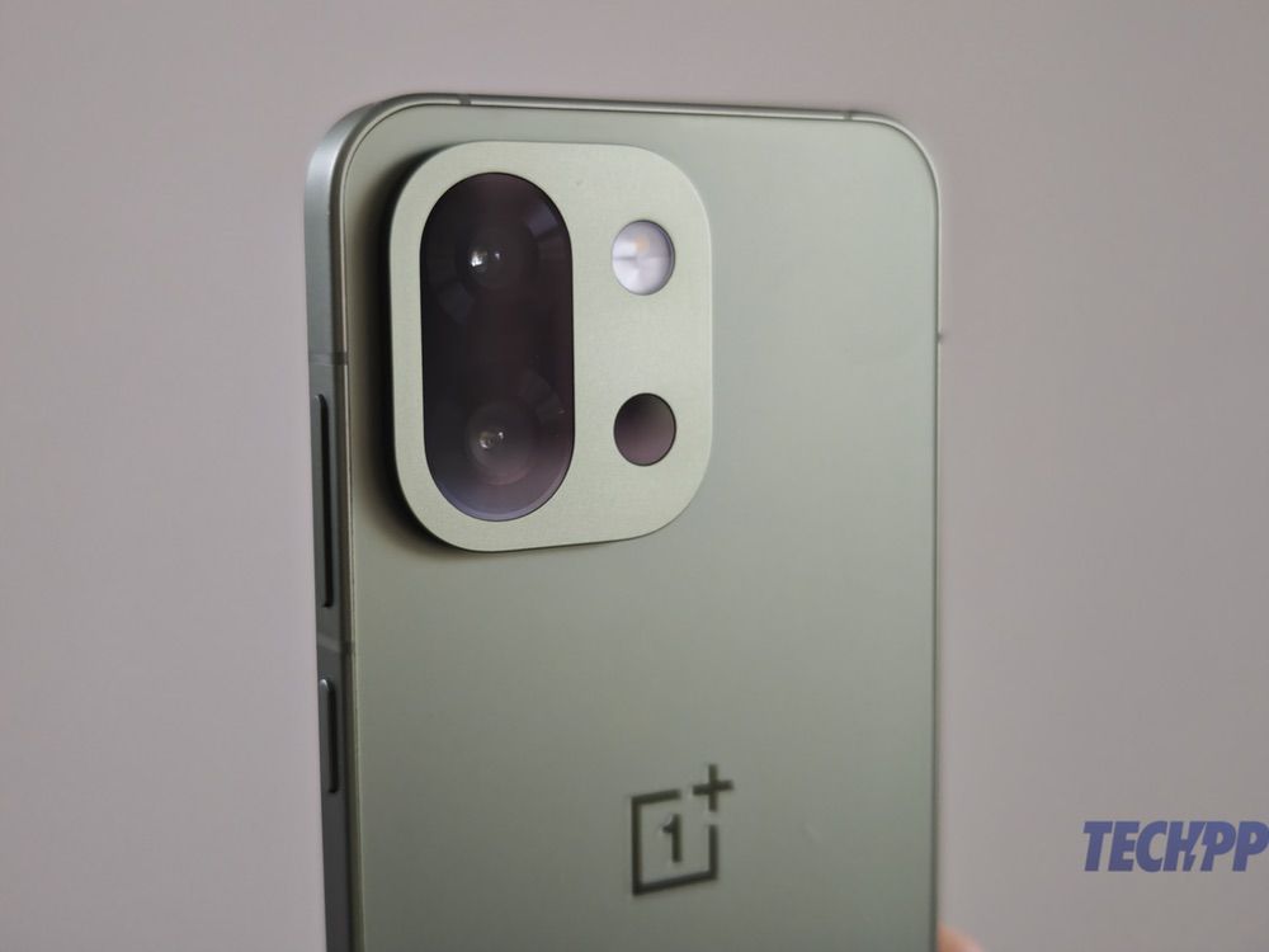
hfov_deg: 41.2
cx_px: 634
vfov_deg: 31.5
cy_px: 476
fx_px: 1686
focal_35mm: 46
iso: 500
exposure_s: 1/100
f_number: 1.63
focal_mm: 8.72
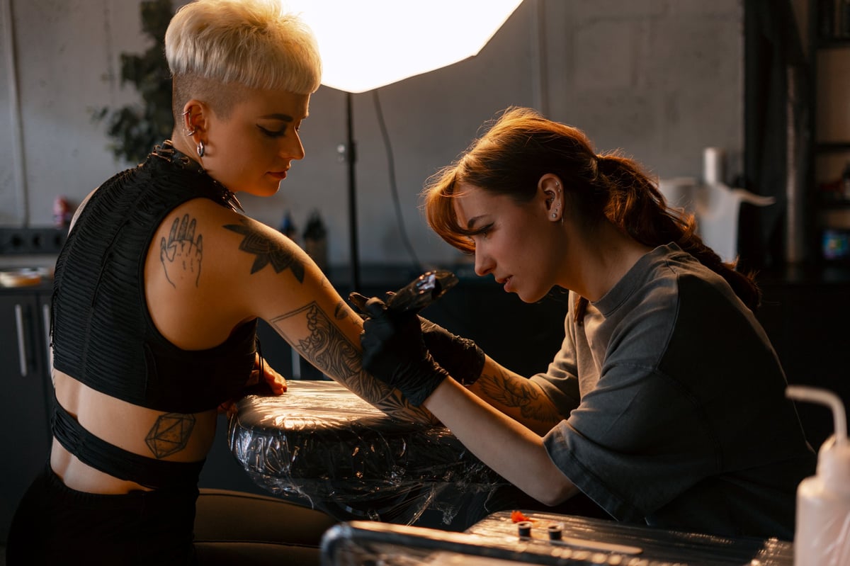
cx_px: 425
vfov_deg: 27.0
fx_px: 1180
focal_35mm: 50
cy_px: 283
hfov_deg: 39.6
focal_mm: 50
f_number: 1.8
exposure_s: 1/200
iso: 320
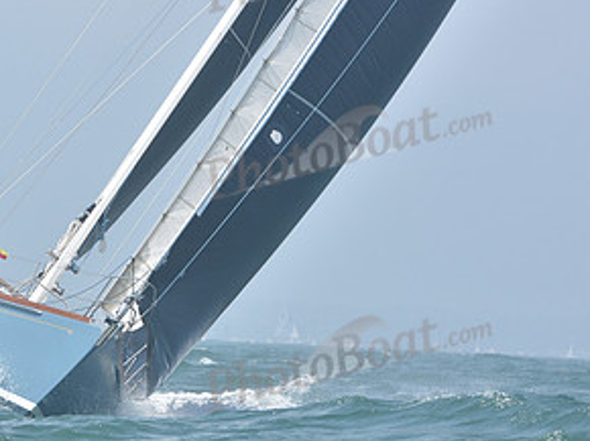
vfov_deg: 4.8
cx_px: 102
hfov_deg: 6.4
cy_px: 281
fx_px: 5245
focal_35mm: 308
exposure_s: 1/1000
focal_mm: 160
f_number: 9
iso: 320
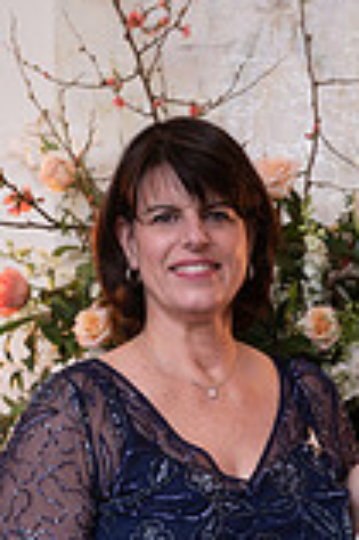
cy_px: 718
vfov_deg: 16.1
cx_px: 287
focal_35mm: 120
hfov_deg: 11.4
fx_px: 1799
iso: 800
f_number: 4.5
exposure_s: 1/80
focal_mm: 42
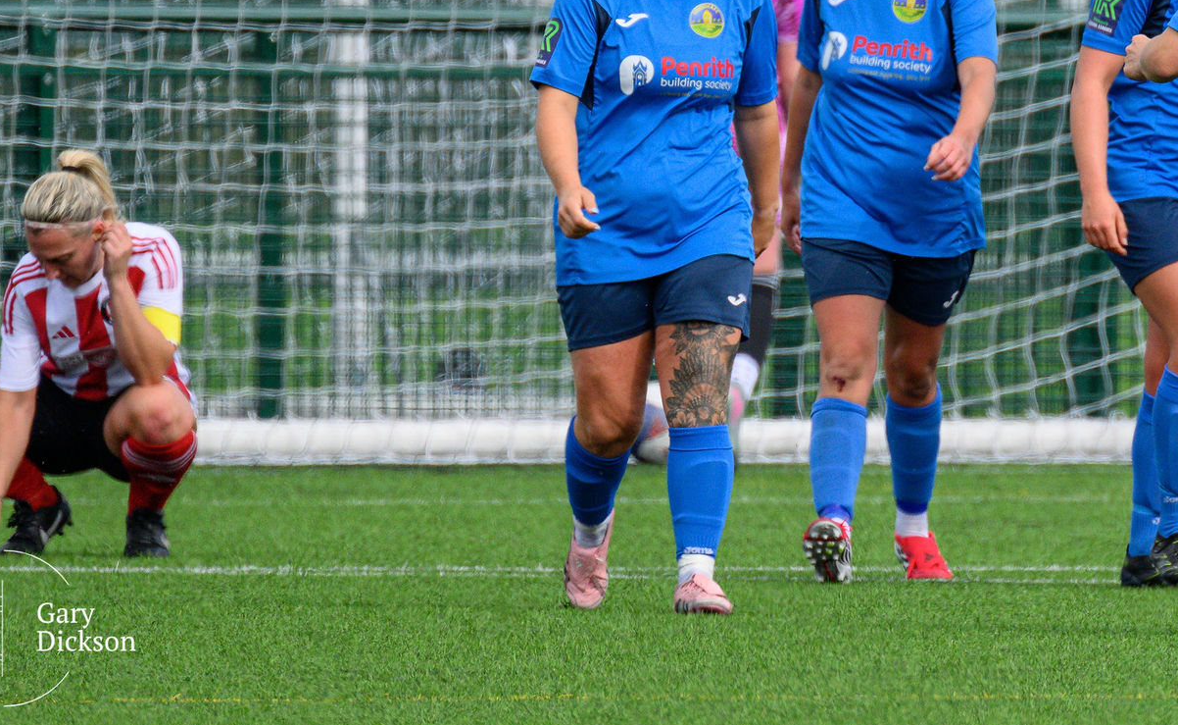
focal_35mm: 1192
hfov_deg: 1.8
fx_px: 38094
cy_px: -24
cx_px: 1289
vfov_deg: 1.1
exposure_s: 1/1600
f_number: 5.6
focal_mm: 400
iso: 720
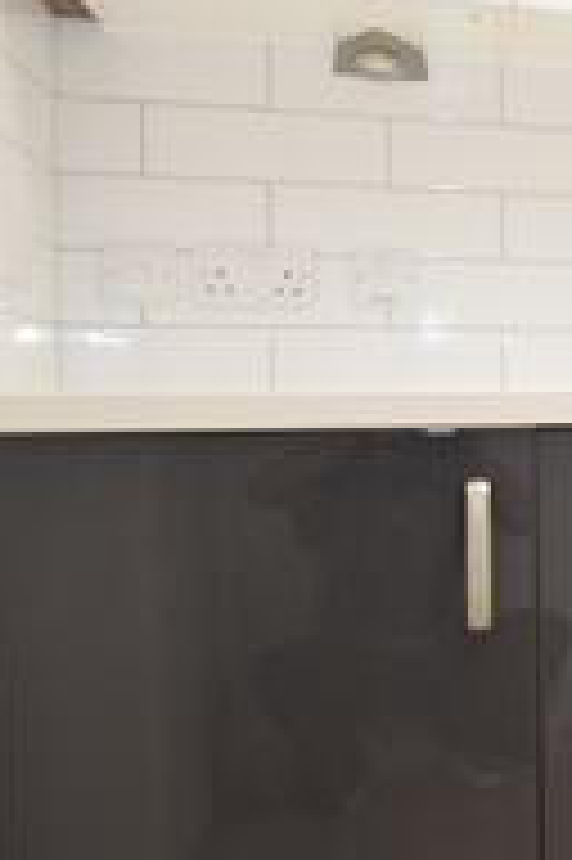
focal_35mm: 58
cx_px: 1112
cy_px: 450
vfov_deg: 34.6
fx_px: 1381
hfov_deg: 17.5
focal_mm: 11.5
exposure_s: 1/60
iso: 1000
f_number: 3.5
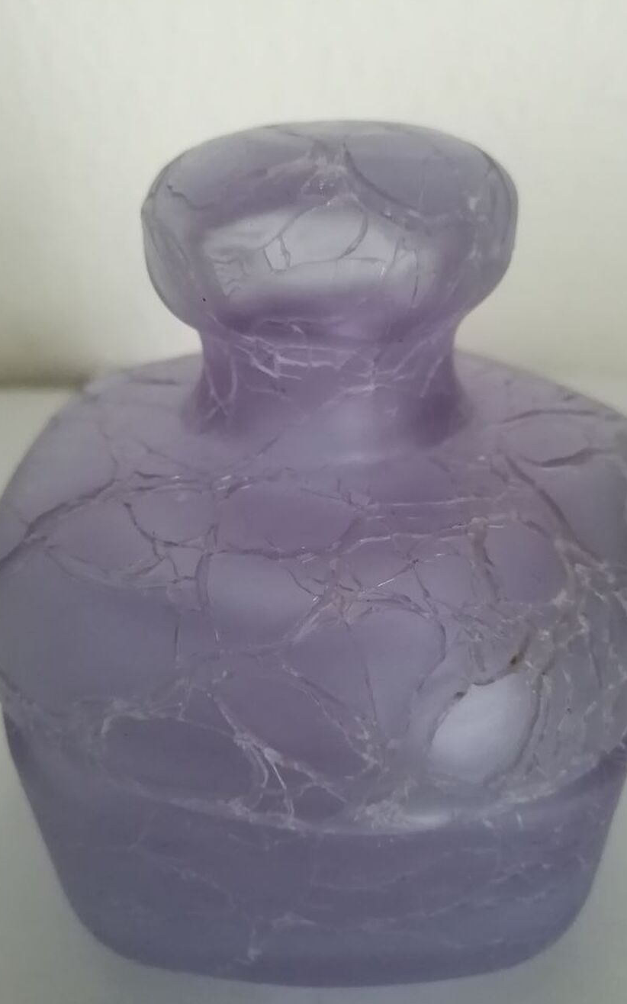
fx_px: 793
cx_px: 303
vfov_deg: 64.6
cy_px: 501
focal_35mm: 29
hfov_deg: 43.1
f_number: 1.8
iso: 320
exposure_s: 1/33.3
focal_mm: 3.62
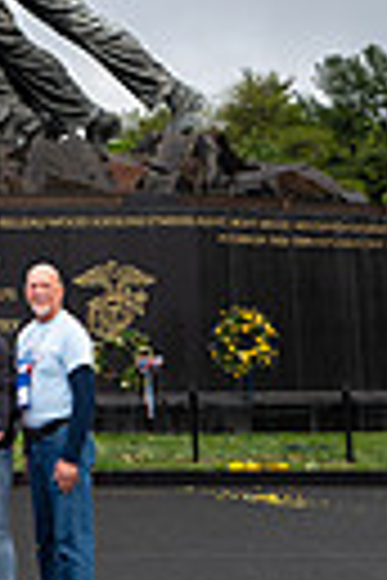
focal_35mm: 108
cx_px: -124
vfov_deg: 18.2
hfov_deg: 12.3
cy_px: -72
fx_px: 1741
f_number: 6.3
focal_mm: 31
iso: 110
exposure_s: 1/100
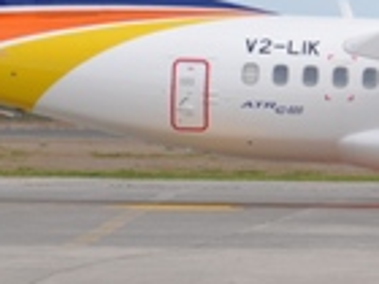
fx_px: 5058
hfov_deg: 4.3
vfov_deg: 3.2
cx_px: 612
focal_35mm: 462
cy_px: 53
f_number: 6.3
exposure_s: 1/640
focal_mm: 70
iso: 200
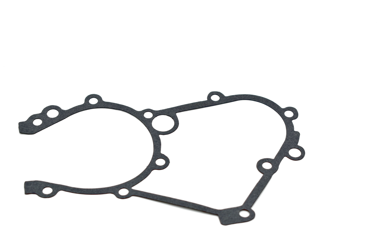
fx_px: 756
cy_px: 126
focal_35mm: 72
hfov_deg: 28.1
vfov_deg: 18.9
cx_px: 189
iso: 100
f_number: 5.6
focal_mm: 48
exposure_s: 1/125
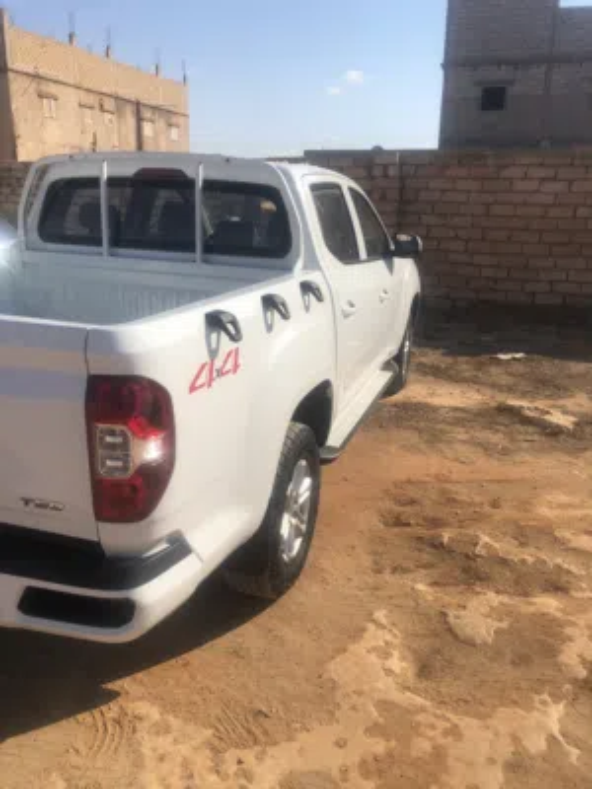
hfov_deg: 49.7
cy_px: 394
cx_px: 296
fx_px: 638
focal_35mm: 28
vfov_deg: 63.4
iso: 25
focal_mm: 3.99
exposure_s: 1/3205
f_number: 1.8
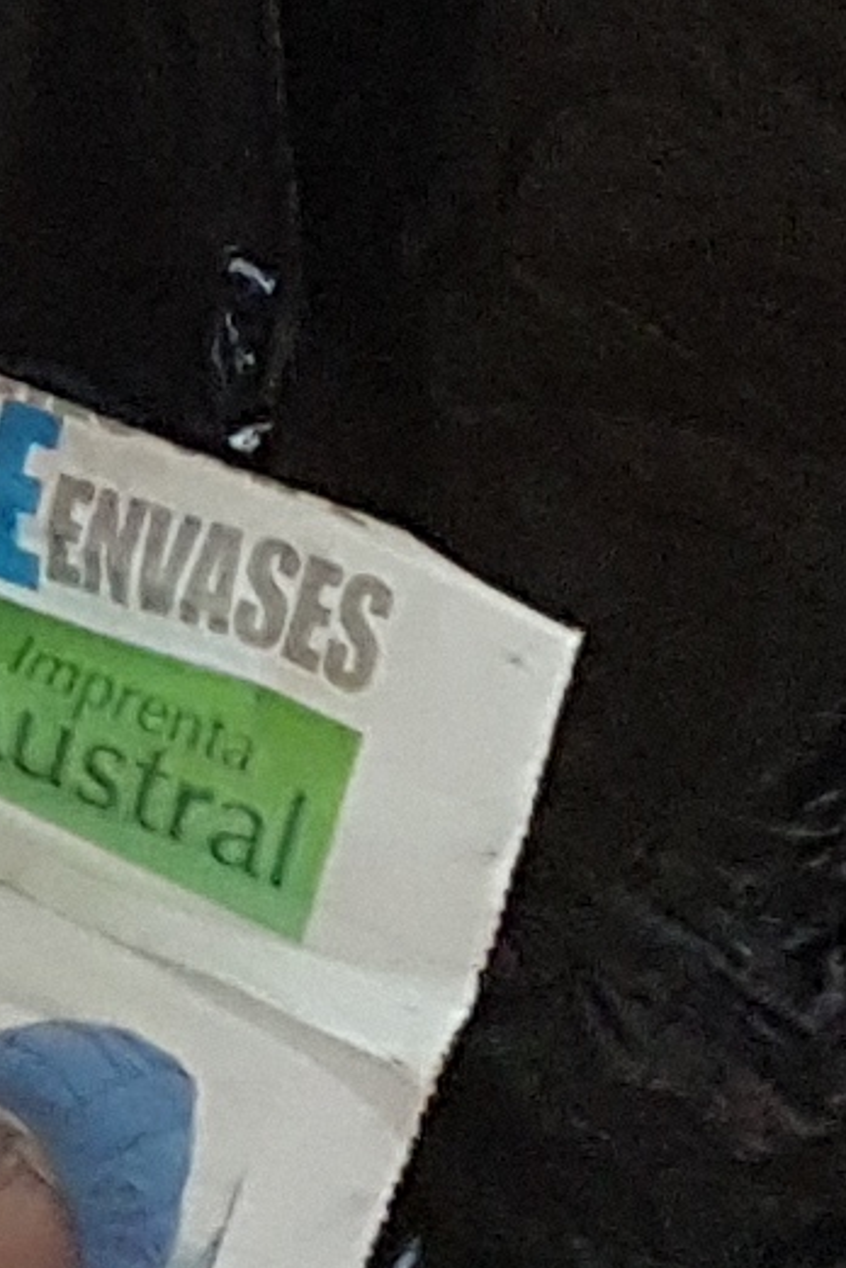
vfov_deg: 8.7
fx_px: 7367
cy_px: -2060
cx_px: -700
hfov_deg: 6.4
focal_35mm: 209
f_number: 1.7
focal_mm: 4.2
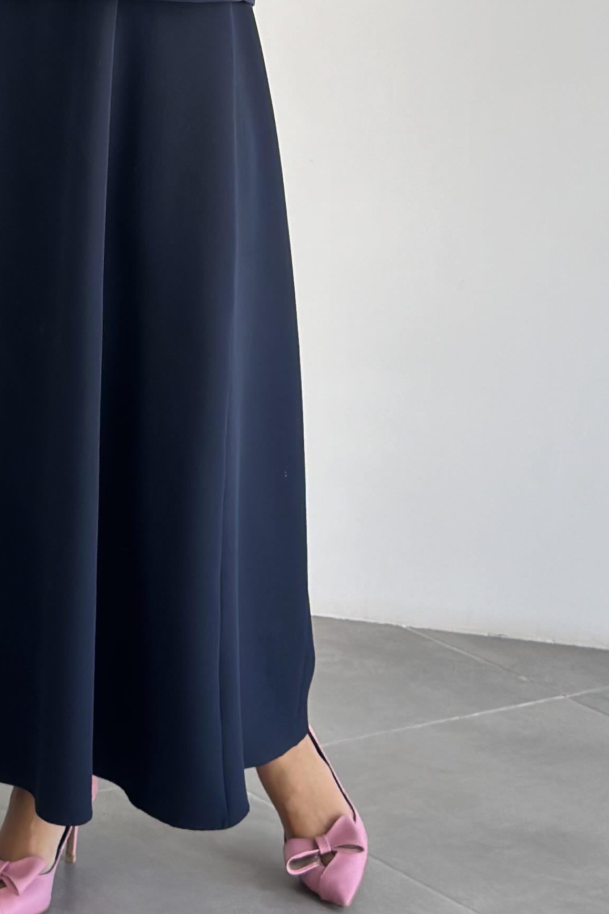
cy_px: -119
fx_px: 2943
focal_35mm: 116
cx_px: 90
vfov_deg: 17.0
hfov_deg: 11.8
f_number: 1.78
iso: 80
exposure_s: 1/212
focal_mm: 6.86
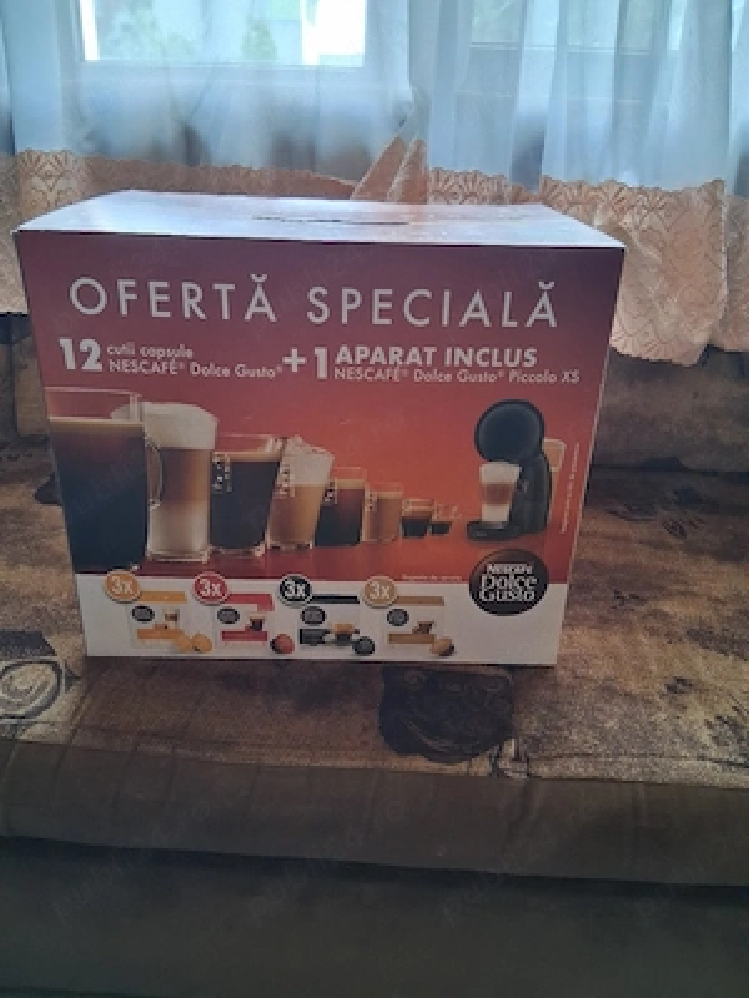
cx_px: 374
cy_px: 499
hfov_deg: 53.1
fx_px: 750
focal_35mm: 26
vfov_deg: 67.3
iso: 400
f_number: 1.8
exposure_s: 1/100
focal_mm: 3.98
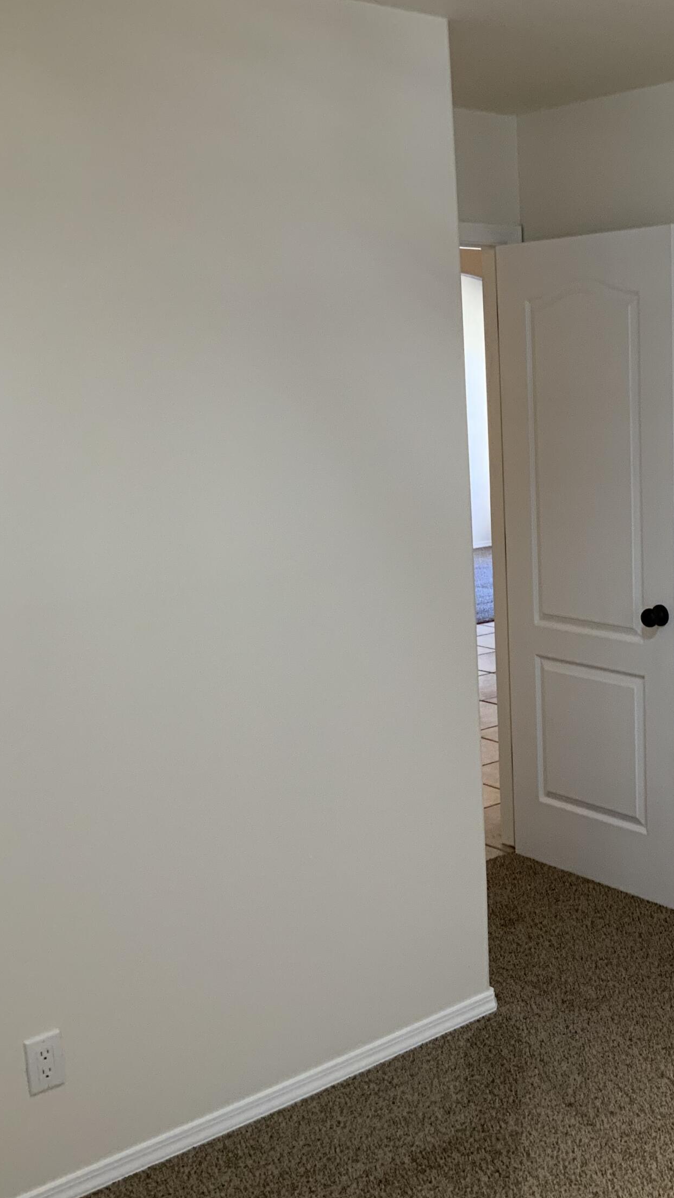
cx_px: 602
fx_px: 1366
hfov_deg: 26.8
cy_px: 599
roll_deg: +1.7
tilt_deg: -9.7
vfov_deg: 47.4
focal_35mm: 43
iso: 125
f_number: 1.8
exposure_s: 1/60
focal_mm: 3
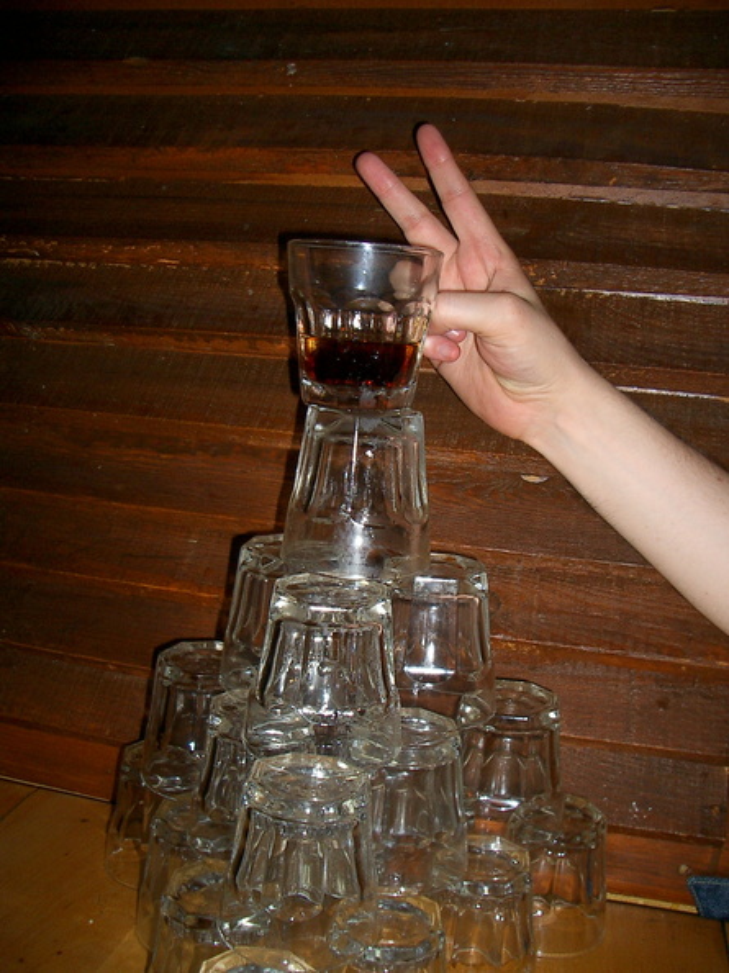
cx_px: 364
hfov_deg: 40.7
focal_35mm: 35
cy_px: 486
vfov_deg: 52.6
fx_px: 983
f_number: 2.6
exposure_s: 1/40
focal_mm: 5.8
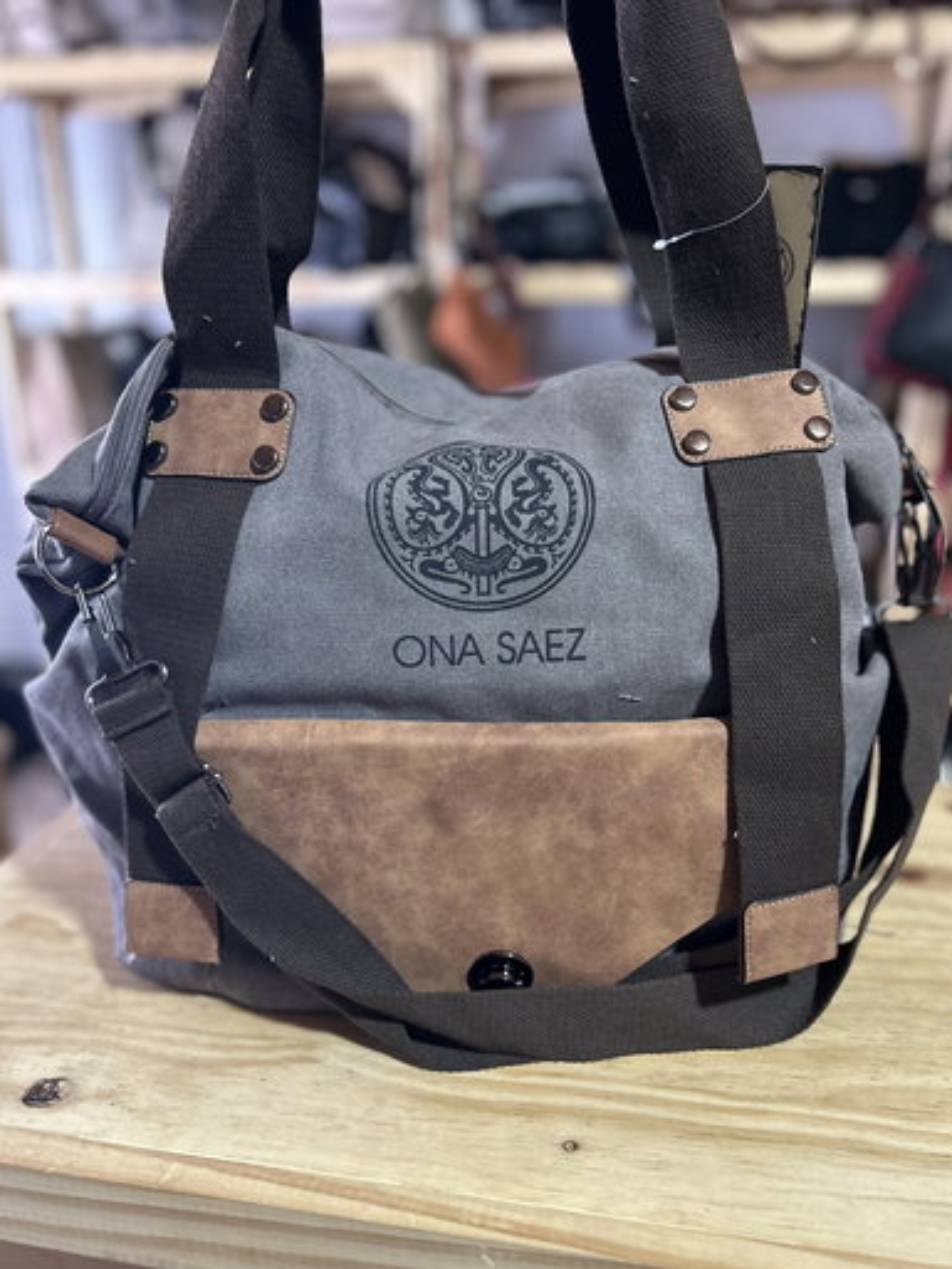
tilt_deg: -18.3
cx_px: 475
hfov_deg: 51.4
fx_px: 990
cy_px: 637
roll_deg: +1.2
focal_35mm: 27
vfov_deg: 65.3
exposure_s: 1/50
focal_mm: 5.7
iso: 320
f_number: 1.5
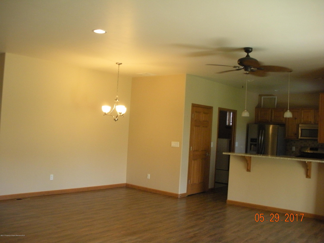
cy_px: 122
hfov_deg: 51.4
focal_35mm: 36
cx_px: 162
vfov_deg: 39.7
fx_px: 337
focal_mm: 6.3
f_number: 3.5
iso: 400
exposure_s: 1/41.6
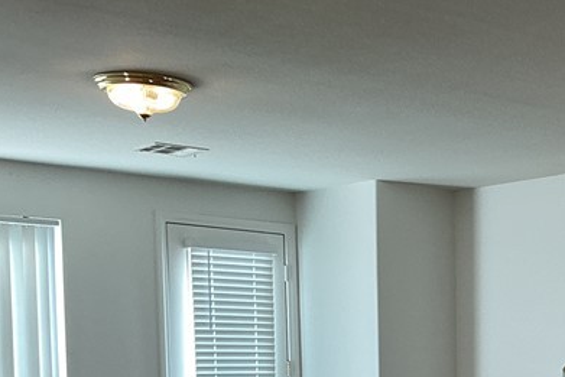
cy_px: 497
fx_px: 1240
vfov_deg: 16.3
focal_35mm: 79
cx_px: 639
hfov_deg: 23.8
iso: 64
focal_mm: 3
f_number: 1.8
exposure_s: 1/60
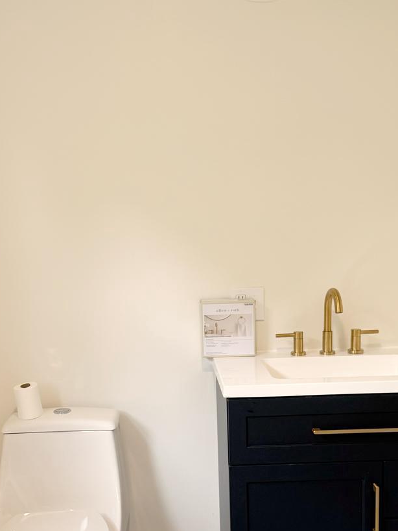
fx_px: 690
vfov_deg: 41.7
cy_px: 342
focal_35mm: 45
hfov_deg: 32.2
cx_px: 187
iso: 160
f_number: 1.78
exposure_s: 1/121
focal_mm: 6.76
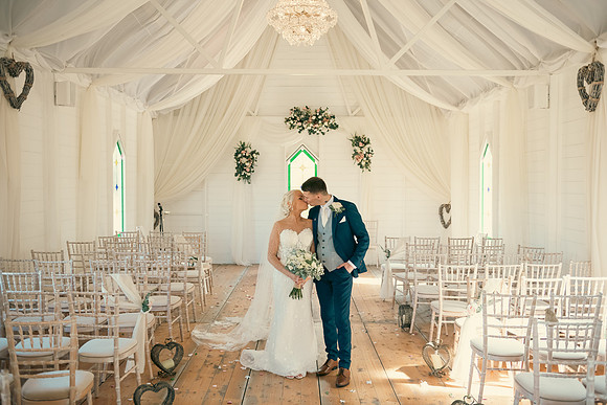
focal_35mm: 34
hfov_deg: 55.8
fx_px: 573
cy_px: 202
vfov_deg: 38.9
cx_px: 304
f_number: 3.5
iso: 400
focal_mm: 34
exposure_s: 1/200
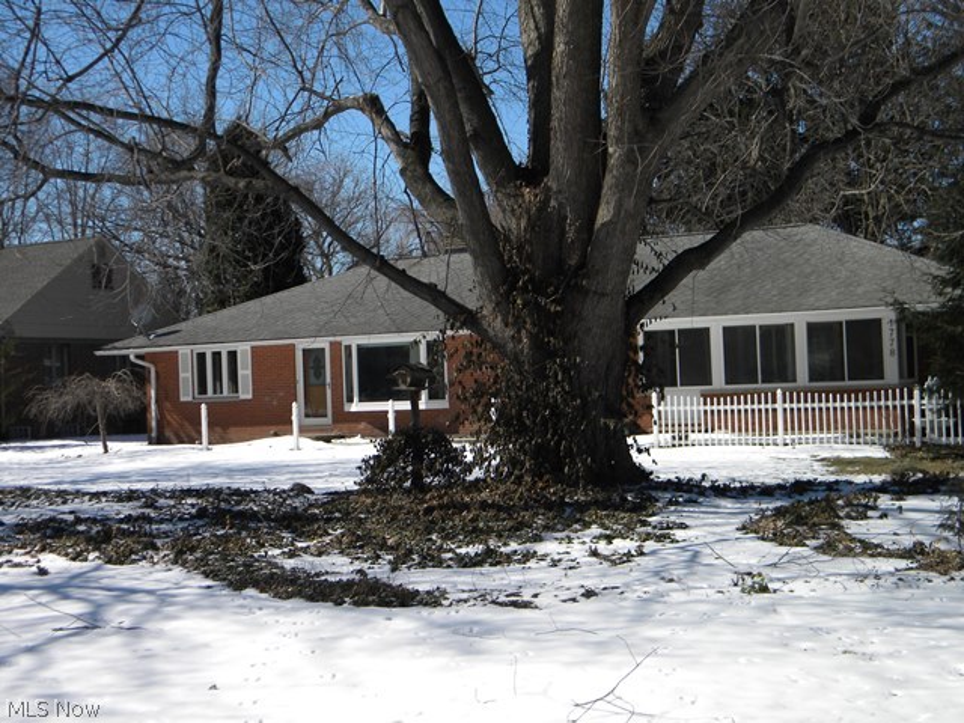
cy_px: 362
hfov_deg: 40.4
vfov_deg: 30.9
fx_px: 1309
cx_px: 482
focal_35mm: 47
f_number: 7.8
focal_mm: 8.6
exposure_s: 1/315
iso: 80
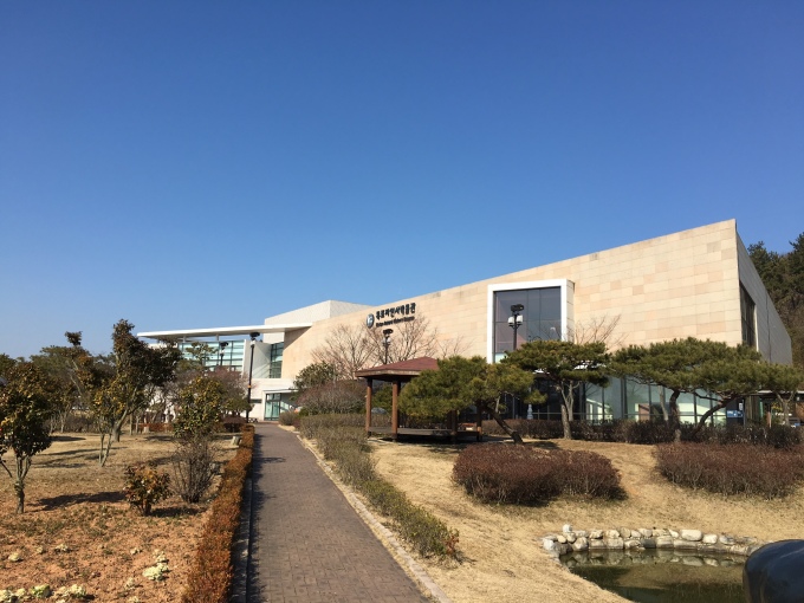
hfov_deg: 61.7
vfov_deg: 48.2
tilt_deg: +13.0
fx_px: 674
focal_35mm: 29
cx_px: 402
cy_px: 302
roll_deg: -3.3
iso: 25
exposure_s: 1/2079
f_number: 2.2
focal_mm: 4.15
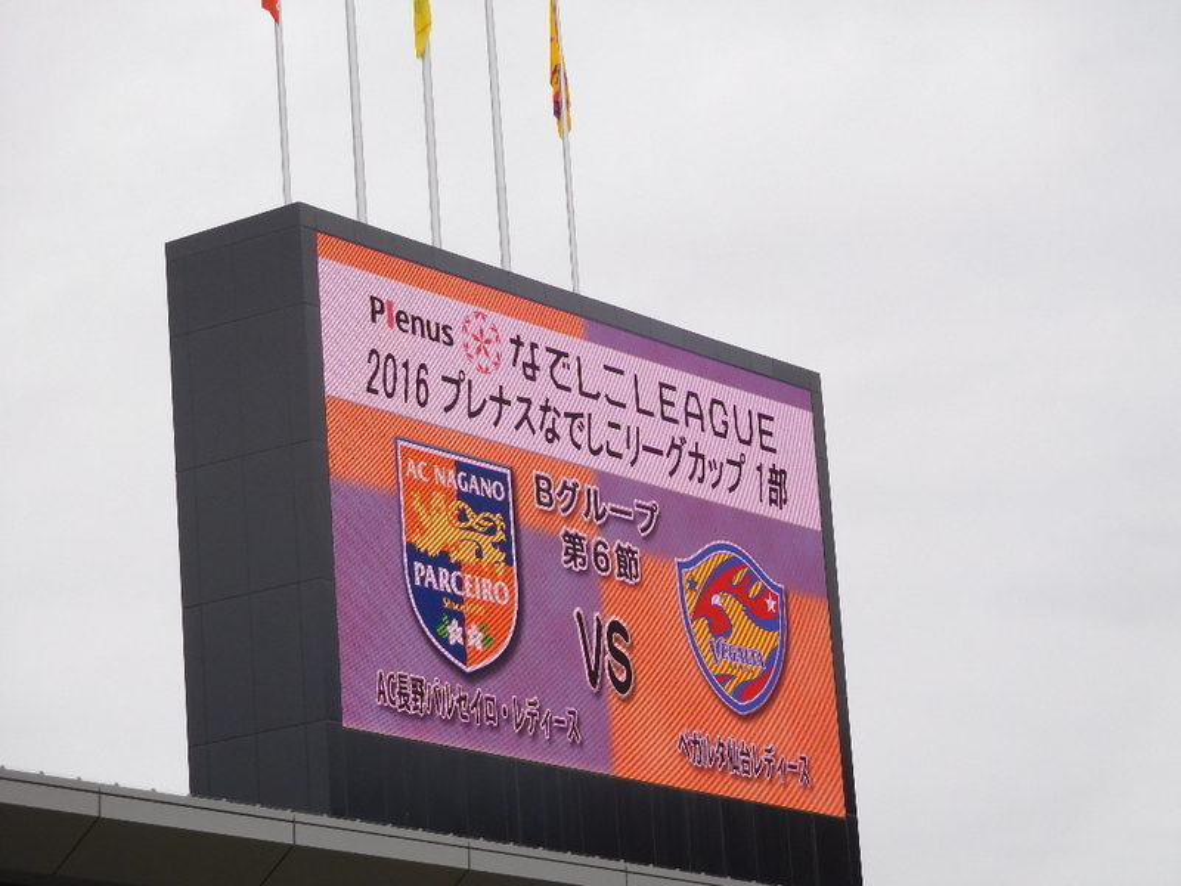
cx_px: 590
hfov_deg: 15.8
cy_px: 443
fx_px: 4265
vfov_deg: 11.9
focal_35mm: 125
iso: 125
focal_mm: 22.3
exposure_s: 1/320
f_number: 5
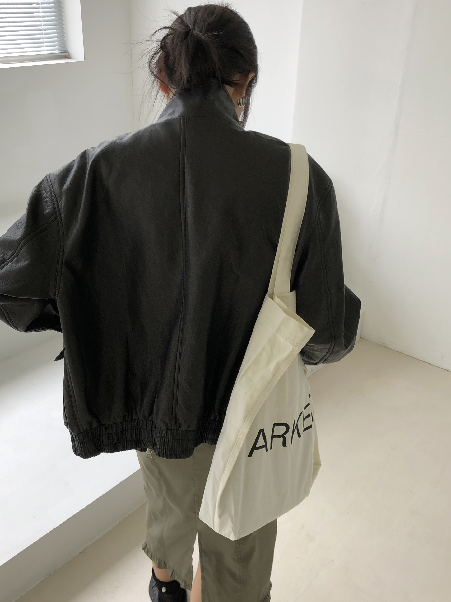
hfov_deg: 39.6
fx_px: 625
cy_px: 335
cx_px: 207
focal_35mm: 36
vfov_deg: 51.2
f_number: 1.8
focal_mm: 3.99
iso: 20
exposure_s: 1/180
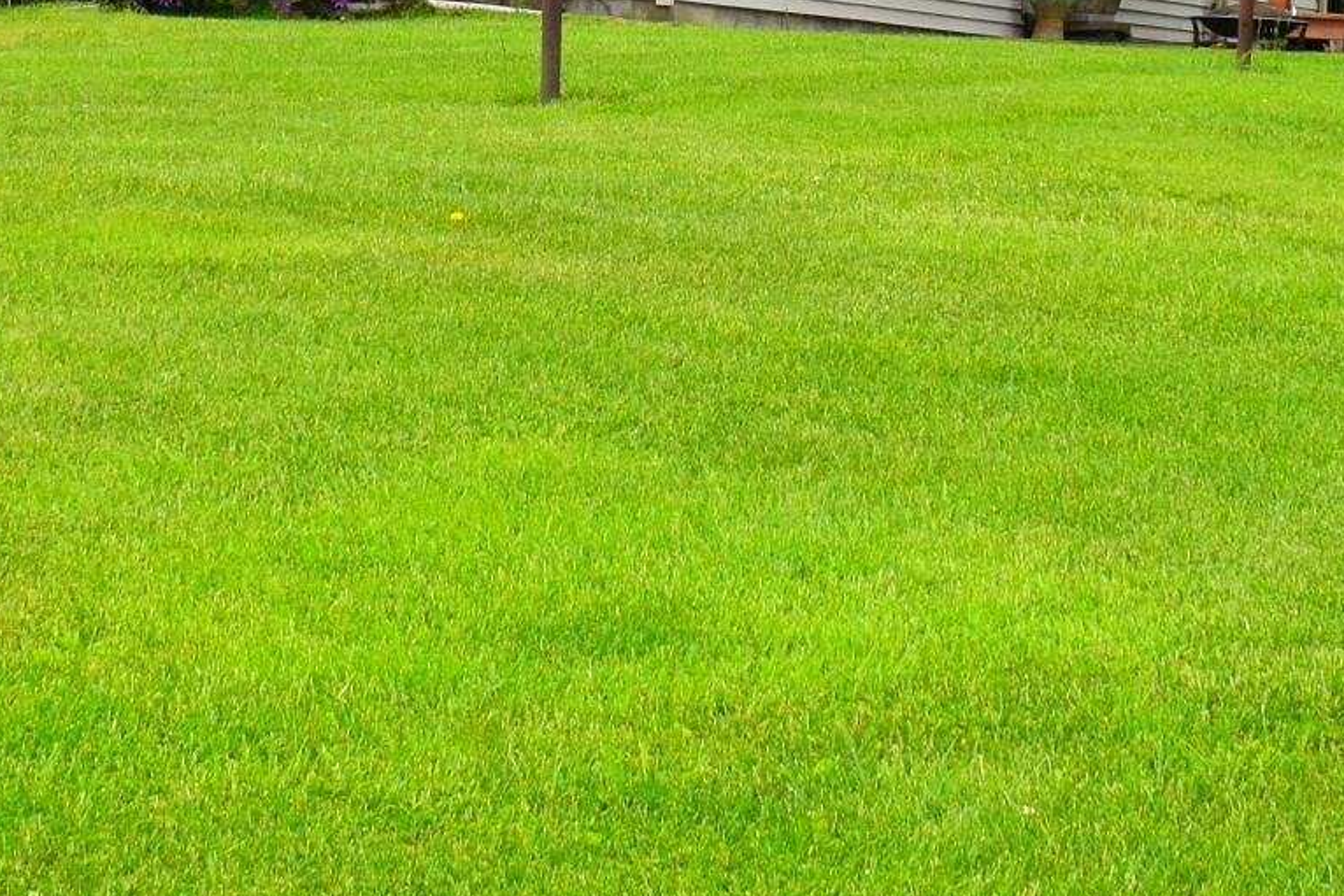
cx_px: 672
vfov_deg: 9.5
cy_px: -386
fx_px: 5265
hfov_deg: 14.5
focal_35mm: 141
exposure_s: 1/320
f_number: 9
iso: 200
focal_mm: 24
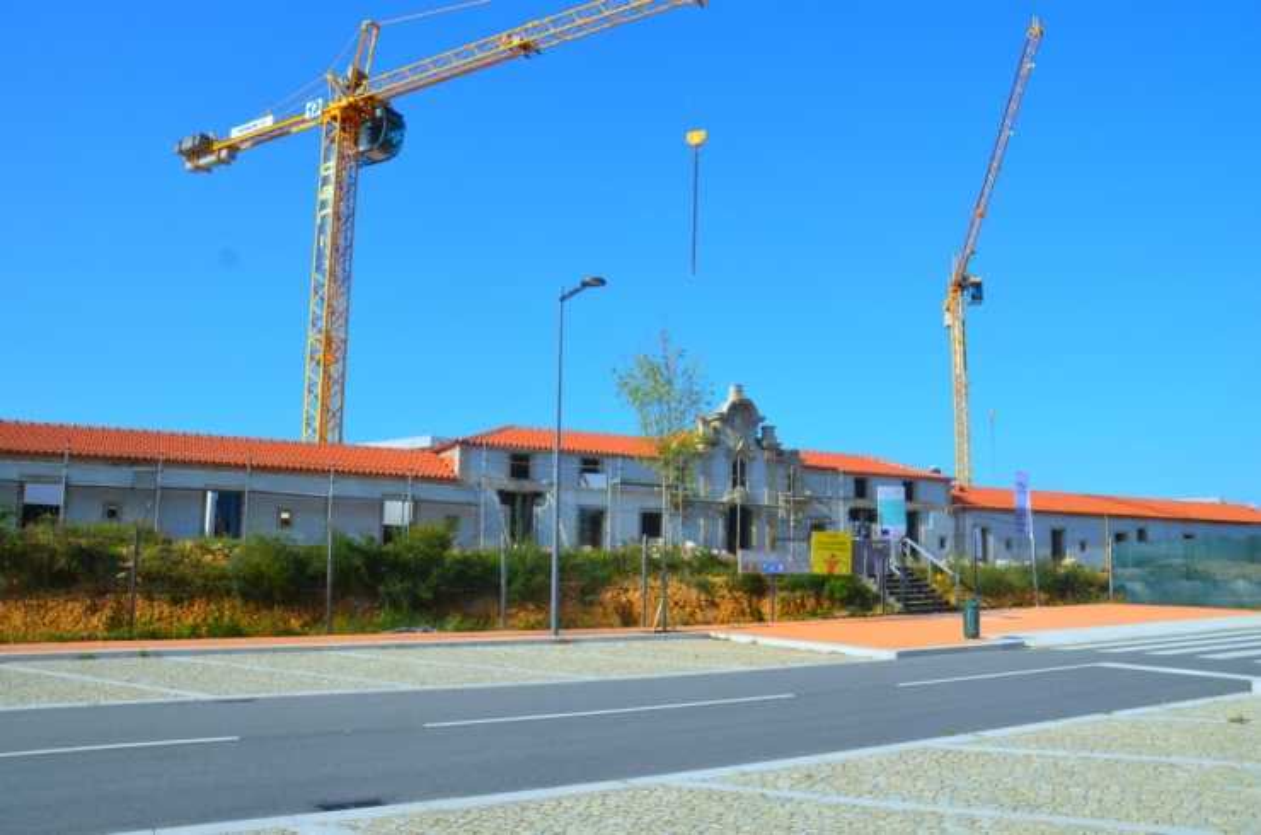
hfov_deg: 67.5
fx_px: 944
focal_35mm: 27
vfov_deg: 47.7
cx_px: 630
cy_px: 418
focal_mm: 18
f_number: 8
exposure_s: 1/250
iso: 100
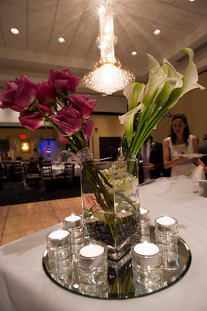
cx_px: 104
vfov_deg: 81.3
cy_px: 156
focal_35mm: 21
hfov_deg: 59.4
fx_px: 182
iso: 1600
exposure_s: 1/13
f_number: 4.5
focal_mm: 14
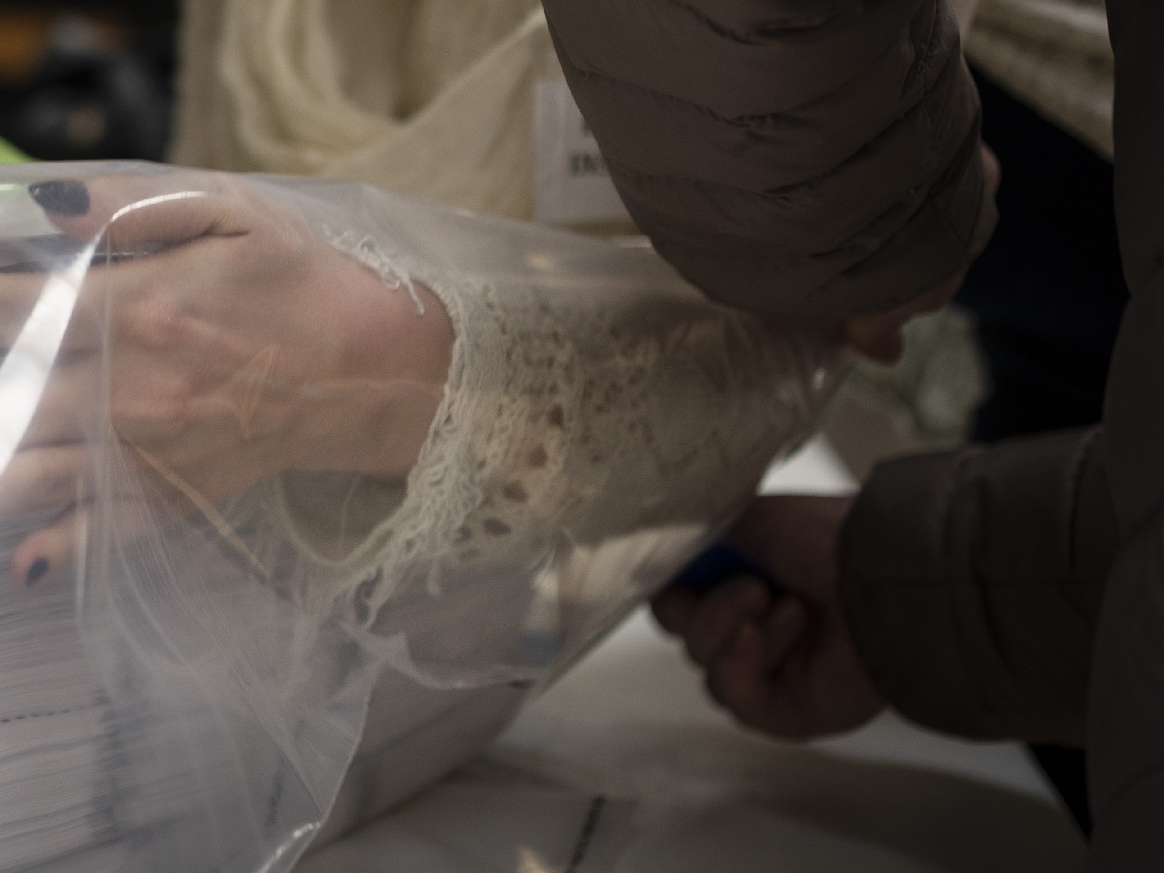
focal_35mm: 77
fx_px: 2589
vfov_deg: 18.7
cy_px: 39
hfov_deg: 23.6
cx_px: -156
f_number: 2.5
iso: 160
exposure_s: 1/160
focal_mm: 35
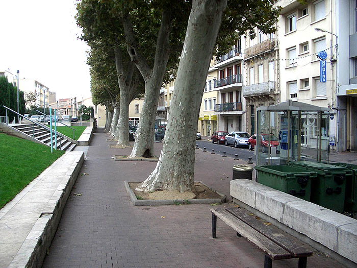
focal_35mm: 35
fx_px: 361
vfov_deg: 40.7
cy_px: 134
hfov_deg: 52.6
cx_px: 178
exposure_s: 1/125
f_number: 2.6
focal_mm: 5.8
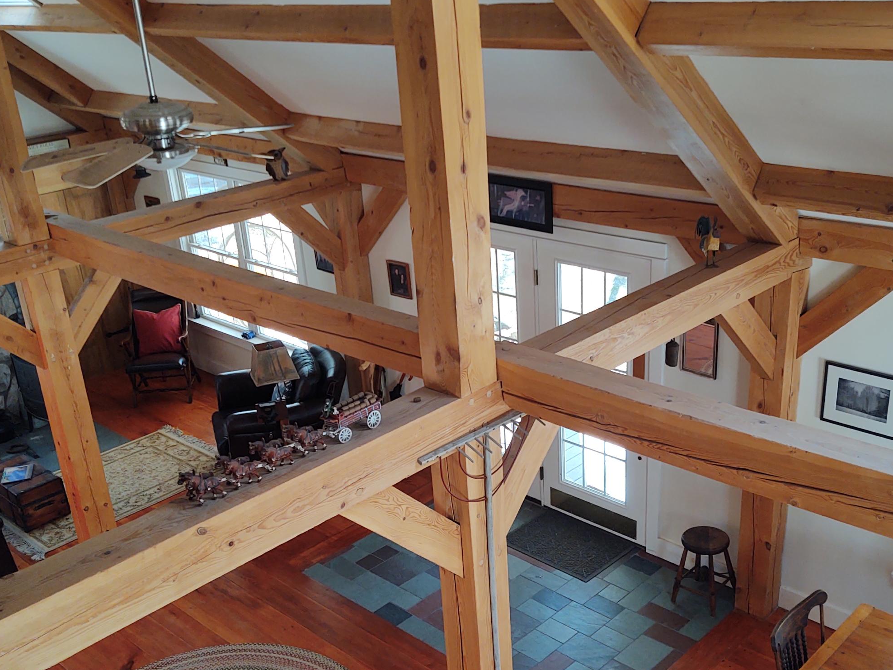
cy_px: 410
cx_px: 480
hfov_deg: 45.7
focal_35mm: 41
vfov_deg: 35.0
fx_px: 1058
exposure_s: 1/100
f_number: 1.7
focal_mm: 4.75
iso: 109
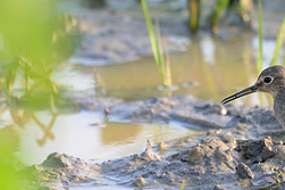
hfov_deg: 0.8
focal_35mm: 2721
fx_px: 21526
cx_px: 162
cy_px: 97
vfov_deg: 0.5
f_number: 4
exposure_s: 1/2000
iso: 500
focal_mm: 560
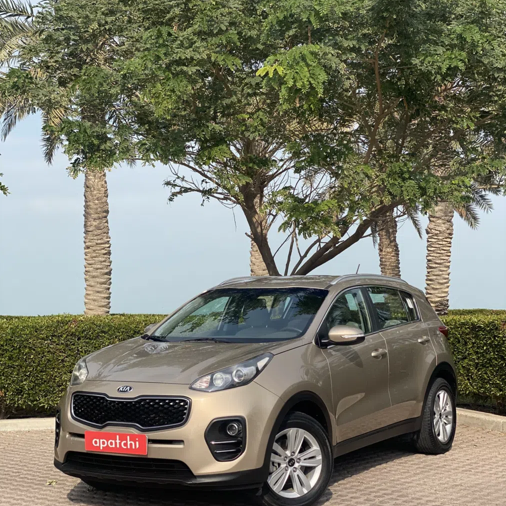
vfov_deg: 27.7
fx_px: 1025
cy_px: 252
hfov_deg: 27.7
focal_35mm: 62
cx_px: 252
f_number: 2
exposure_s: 1/1370
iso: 20
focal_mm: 6
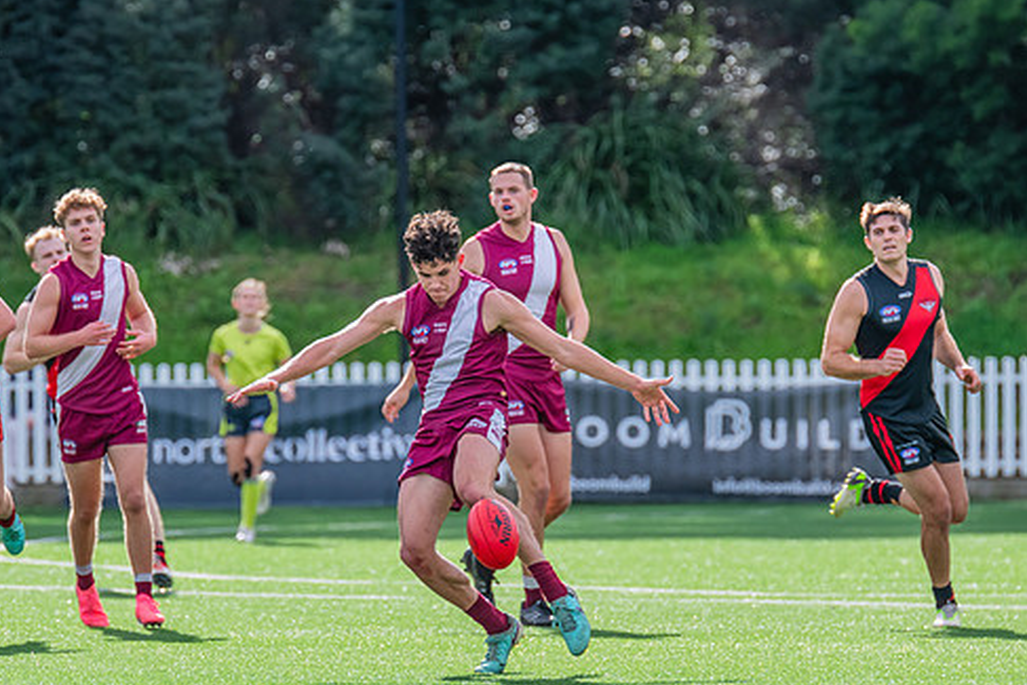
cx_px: 426
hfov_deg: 3.5
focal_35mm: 588
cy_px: 363
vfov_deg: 2.3
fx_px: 16778
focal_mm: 420
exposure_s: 1/1250
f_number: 7.1
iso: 800
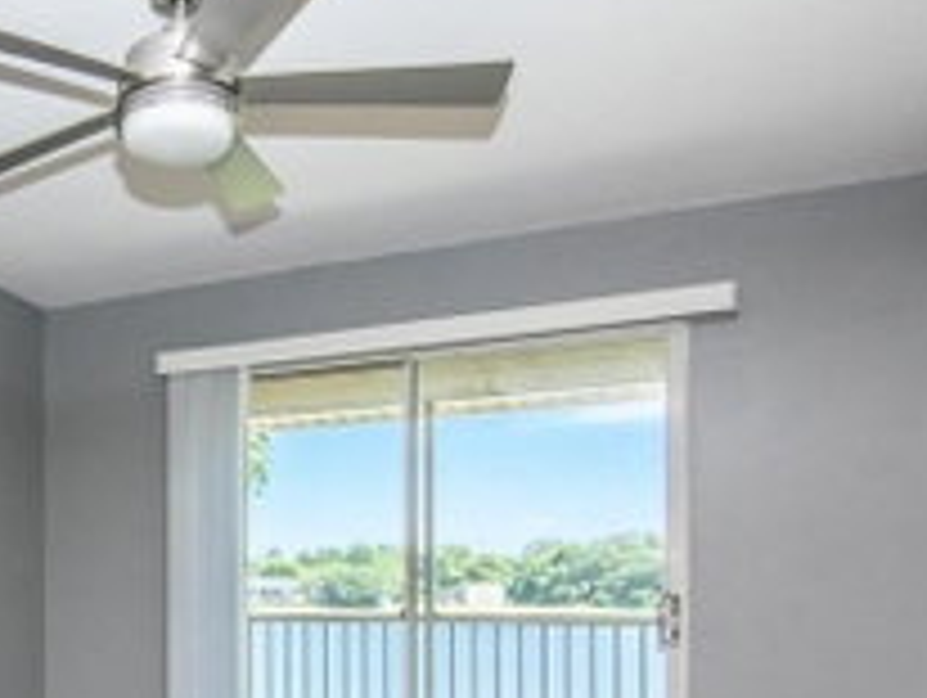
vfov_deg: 35.8
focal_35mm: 39
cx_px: 92
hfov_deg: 44.0
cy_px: 581
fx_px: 1034
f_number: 11
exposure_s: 1/200
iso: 640
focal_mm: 11.5
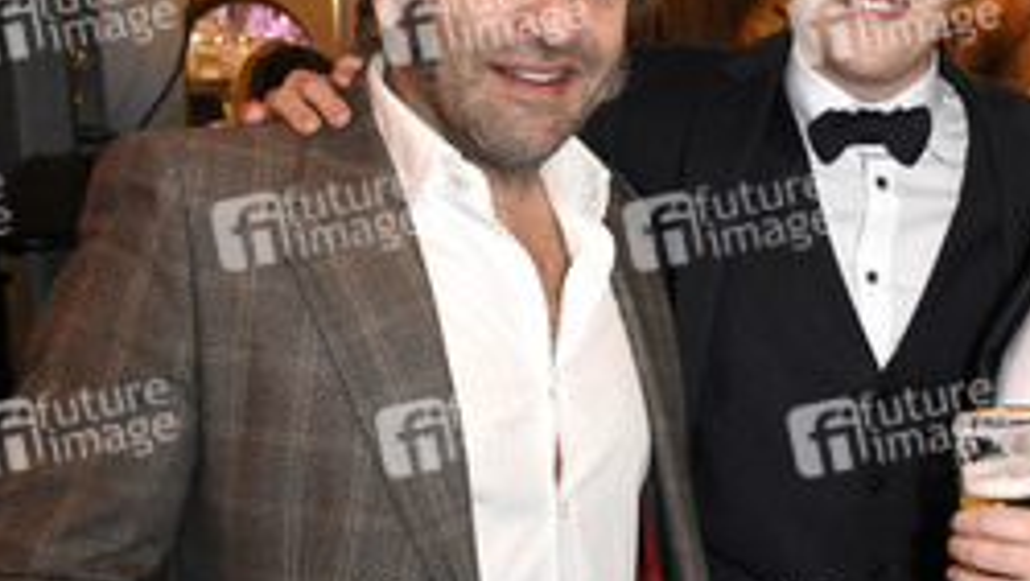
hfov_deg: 39.4
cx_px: 785
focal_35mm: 51
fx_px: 1394
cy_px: 326
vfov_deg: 23.5
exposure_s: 1/60
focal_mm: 18
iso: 3200
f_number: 6.3
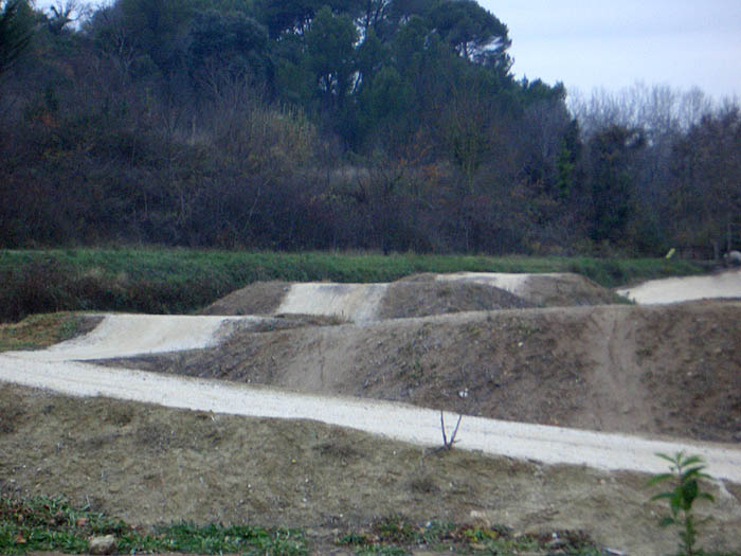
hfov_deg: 18.7
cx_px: 370
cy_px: 278
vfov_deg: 14.1
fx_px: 2248
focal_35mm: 105
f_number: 4.8
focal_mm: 17.4
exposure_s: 1/13
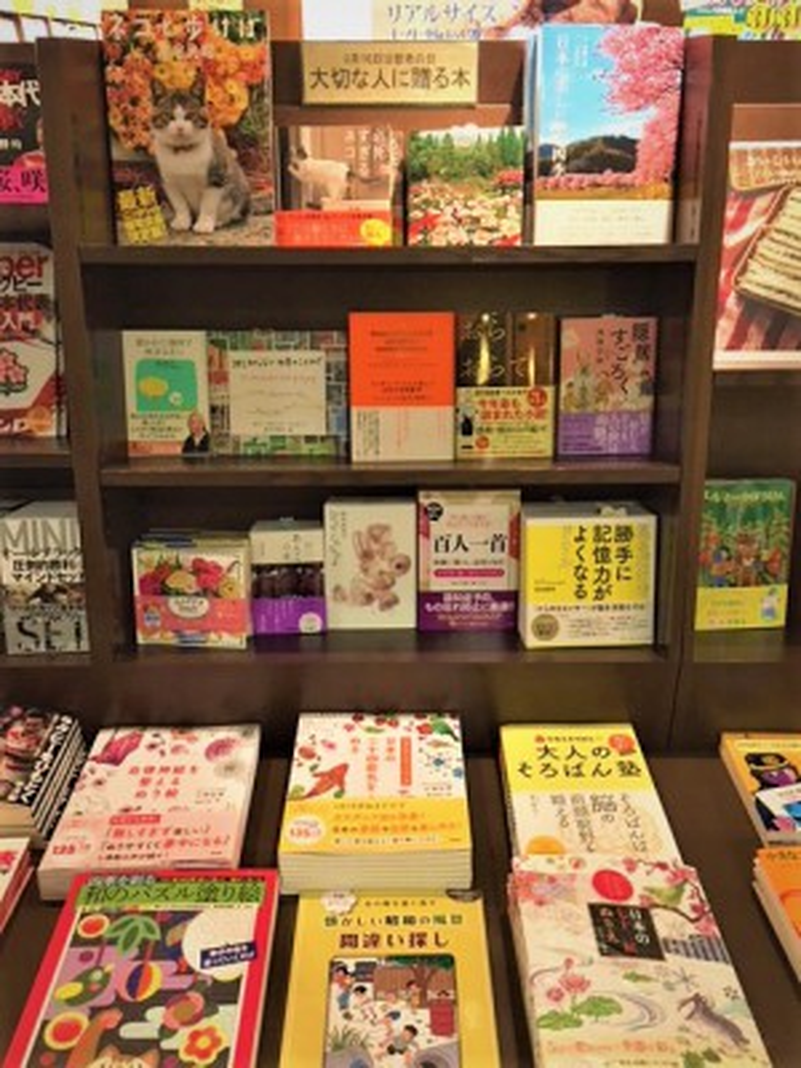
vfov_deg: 61.7
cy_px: 534
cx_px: 400
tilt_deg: -24.8
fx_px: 895
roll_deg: -0.8
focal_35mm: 29
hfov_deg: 48.2
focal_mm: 4.15
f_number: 2.2
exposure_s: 1/15
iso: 125
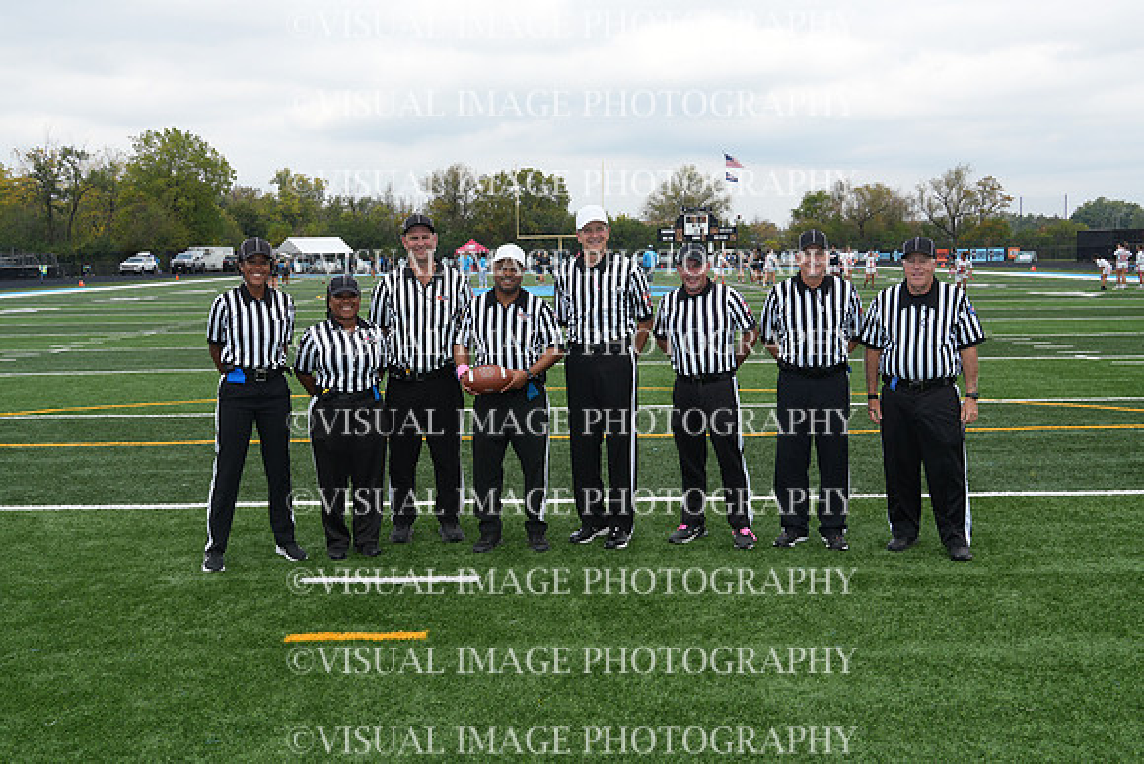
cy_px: 382
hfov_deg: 49.5
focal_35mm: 39
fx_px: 1240
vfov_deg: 34.2
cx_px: 572
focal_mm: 26
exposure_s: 1/100
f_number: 9
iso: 125
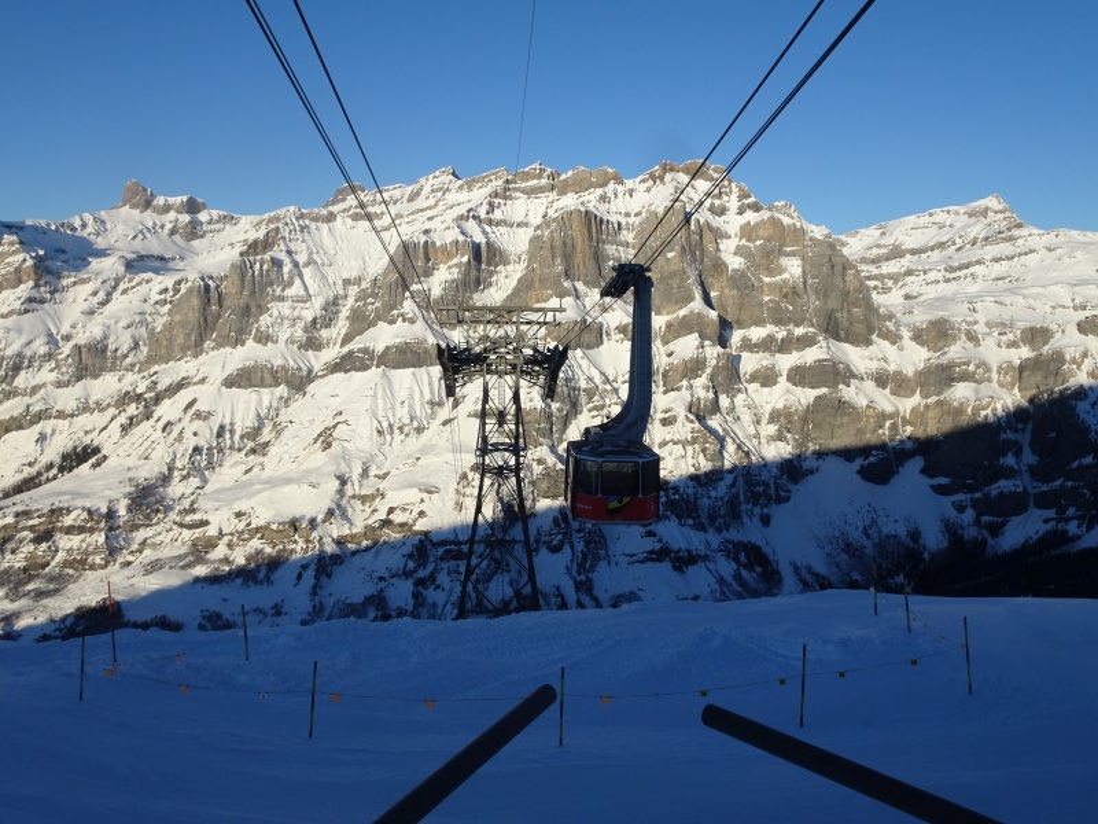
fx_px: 952
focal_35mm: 30
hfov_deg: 60.0
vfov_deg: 46.8
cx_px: 549
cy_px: 412
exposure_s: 1/1000
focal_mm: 5.09
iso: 80
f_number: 3.5
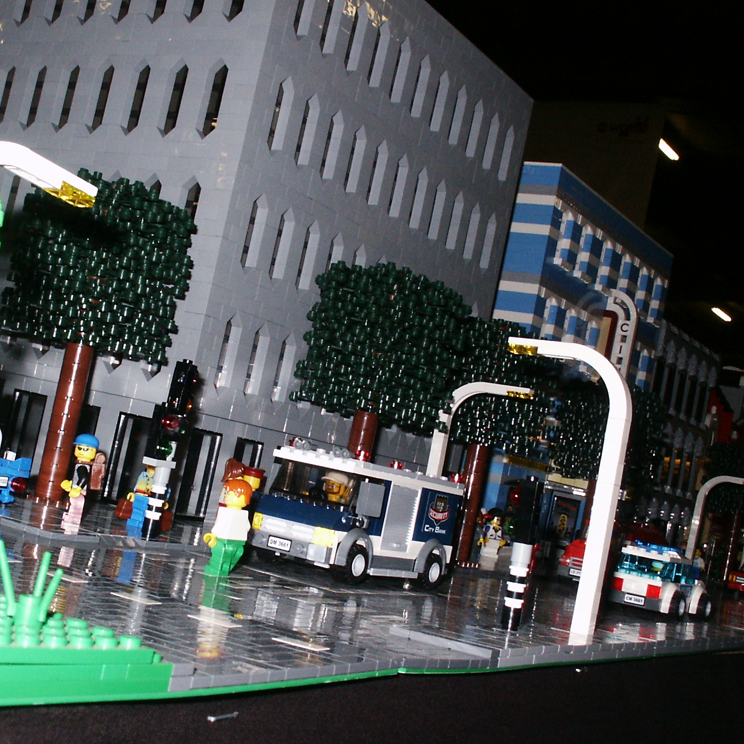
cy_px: 353
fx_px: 1264
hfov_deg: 32.7
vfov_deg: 32.8
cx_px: 287
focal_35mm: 52
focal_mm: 7.18
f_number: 6.7
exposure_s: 1/45
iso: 200
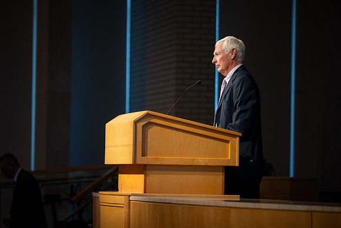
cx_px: 170
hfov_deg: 11.4
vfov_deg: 7.6
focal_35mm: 180
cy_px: 114
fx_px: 1705
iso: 500
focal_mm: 180
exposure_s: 1/125
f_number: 2.8
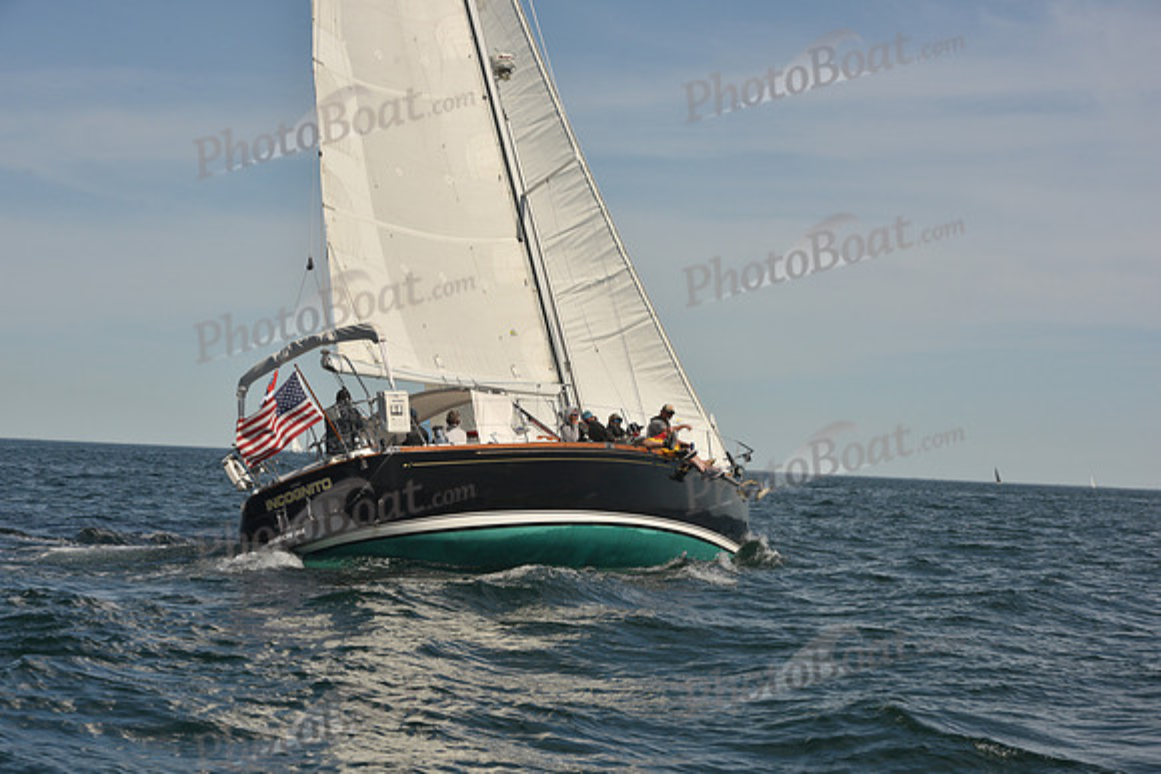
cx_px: 580
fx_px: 2258
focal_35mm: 70
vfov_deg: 19.5
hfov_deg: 28.8
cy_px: 387
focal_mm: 70
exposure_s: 1/640
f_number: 9
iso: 250
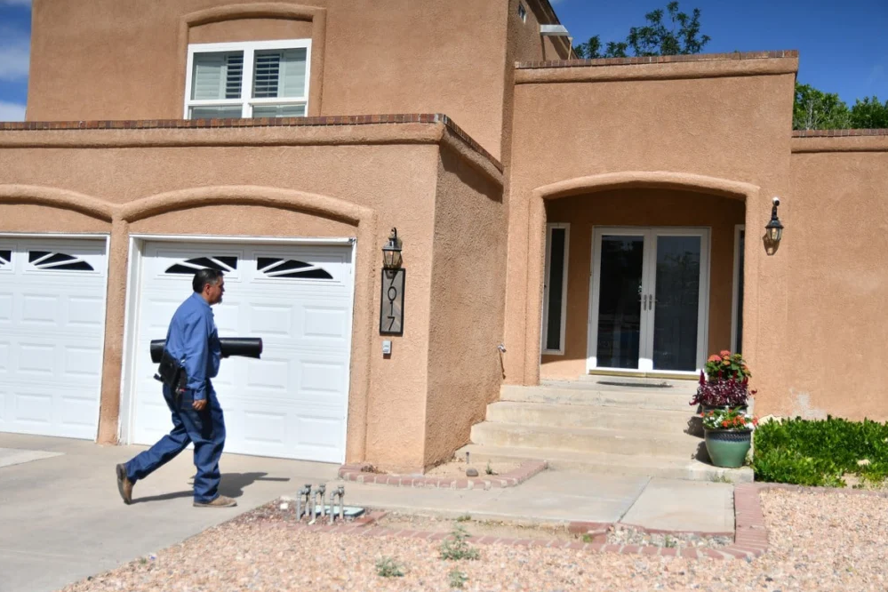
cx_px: 451
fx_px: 987
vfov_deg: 33.4
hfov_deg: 48.5
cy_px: 289
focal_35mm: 40
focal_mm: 26
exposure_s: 1/8000
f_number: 2.8
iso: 125
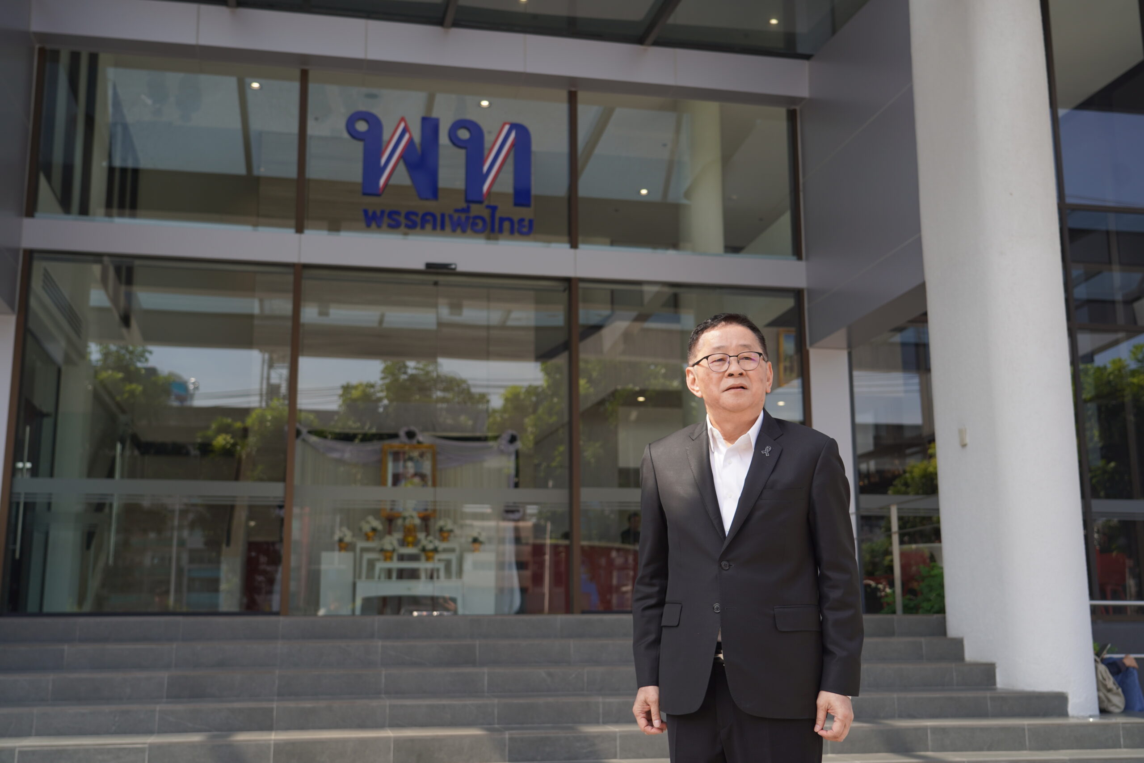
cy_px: 382
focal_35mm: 39
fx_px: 1239
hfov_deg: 49.6
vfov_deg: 34.2
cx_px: 572
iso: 100
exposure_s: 1/250
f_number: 4
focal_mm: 39
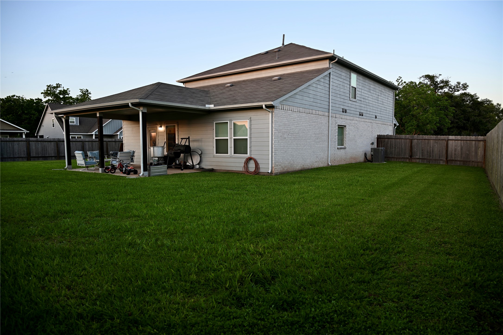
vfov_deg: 53.1
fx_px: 335
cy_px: 168
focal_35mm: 24
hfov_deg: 73.7
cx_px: 252
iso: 100
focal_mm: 24
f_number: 4
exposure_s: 1/50
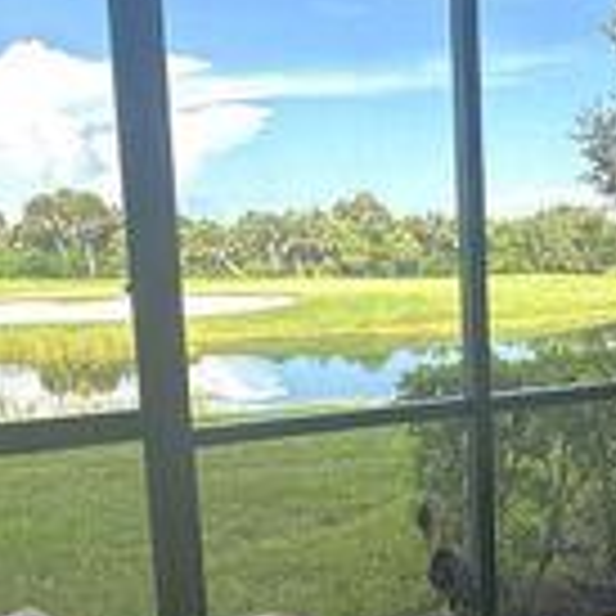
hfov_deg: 34.2
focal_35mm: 45
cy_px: 373
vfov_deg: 37.4
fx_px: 906
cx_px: 616
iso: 40
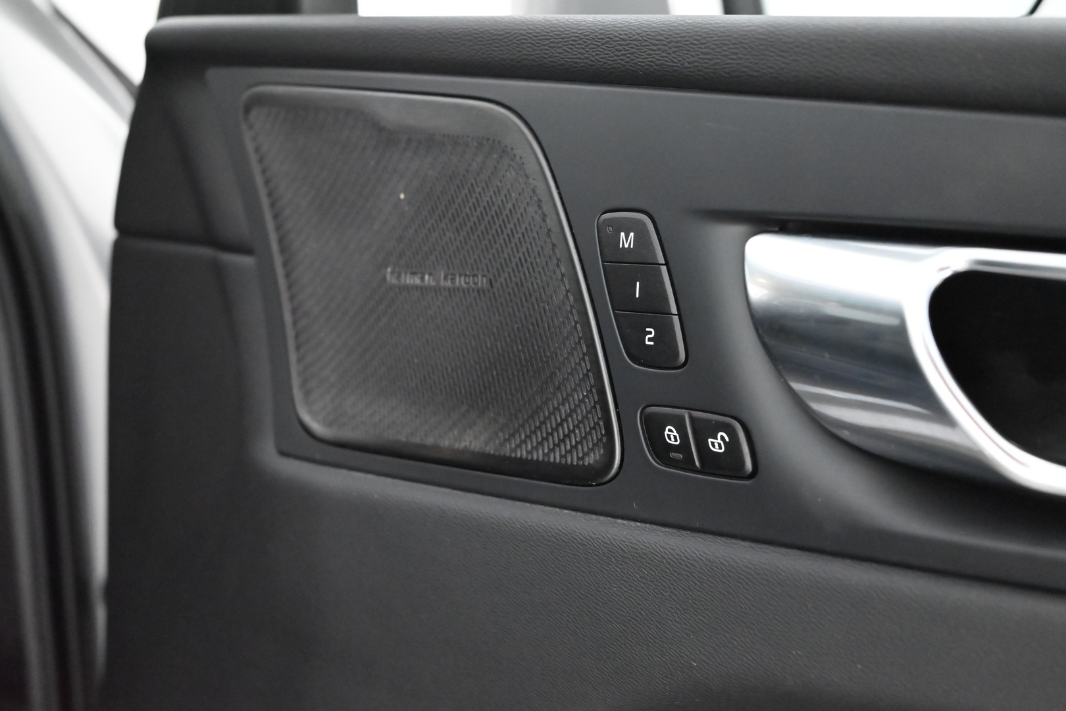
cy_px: 356
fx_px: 1214
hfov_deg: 47.4
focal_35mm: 41
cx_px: 533
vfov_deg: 32.6
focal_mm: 41
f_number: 5.6
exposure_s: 1/60
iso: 11400
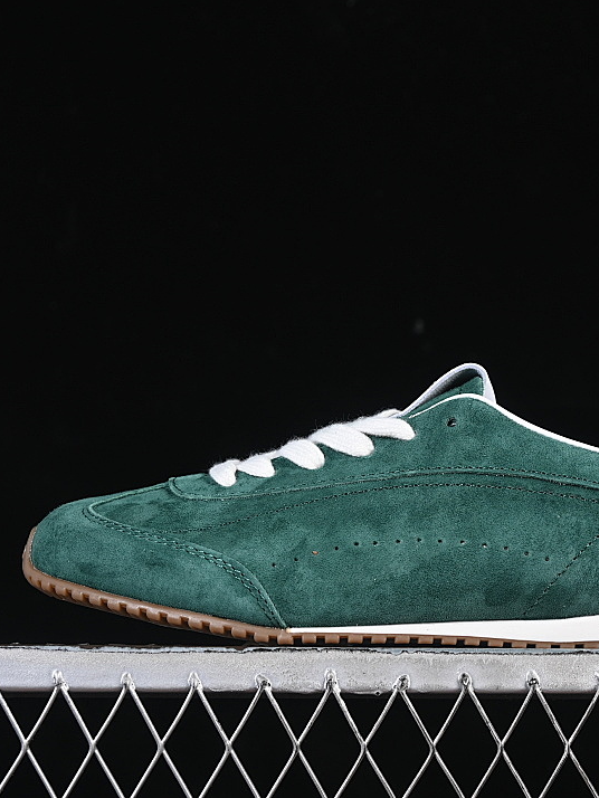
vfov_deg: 18.0
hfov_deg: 13.6
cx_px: 432
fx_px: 2513
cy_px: 400
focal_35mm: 109
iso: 160
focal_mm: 50
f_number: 7.1
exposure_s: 1/60
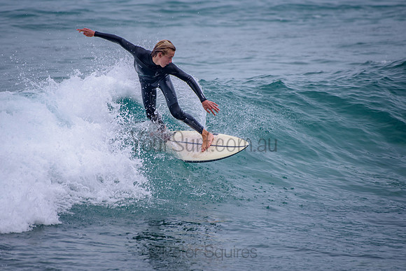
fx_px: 6915
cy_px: 125
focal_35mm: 613
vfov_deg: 2.2
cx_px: 181
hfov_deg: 3.4
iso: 140
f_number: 5.6
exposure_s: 1/2000
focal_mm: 500
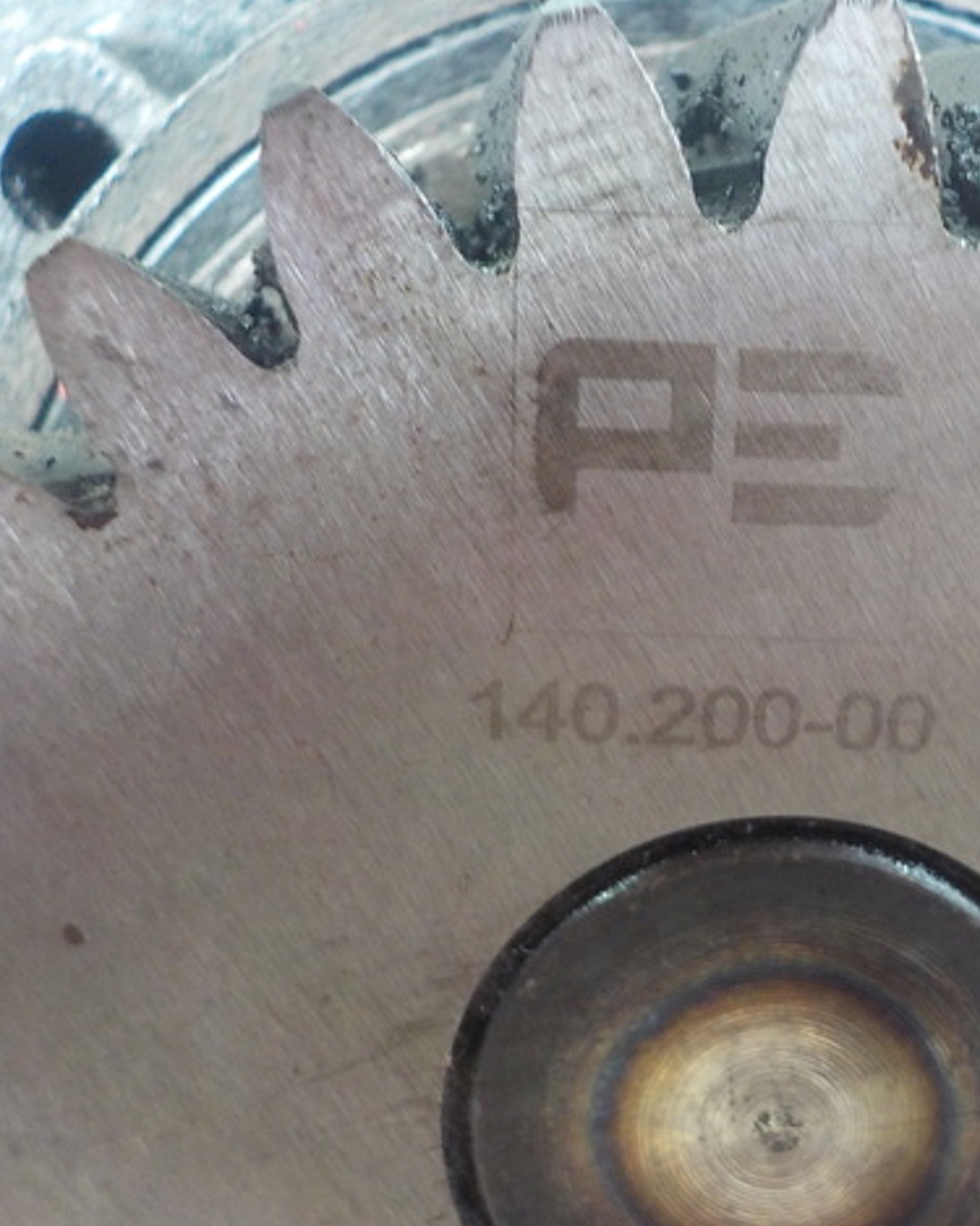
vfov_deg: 45.8
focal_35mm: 40
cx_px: 698
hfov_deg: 36.7
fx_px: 1451
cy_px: 609
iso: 400
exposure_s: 1/15
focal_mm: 4.1
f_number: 3.3
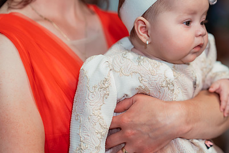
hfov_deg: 16.8
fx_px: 776
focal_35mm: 122
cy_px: 65
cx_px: 151
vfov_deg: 11.2
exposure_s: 1/250
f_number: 2
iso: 1600
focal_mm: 85
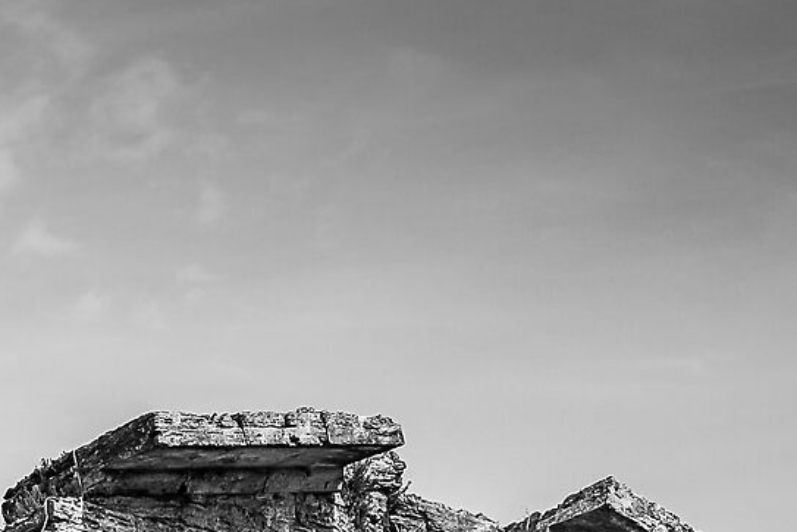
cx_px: -194
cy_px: 1157
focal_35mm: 168
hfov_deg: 11.9
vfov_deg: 7.7
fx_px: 3719
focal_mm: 38
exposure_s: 1/200
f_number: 8
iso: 100
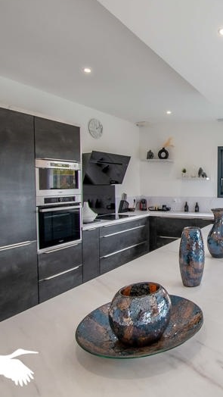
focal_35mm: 24
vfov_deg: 76.3
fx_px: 252
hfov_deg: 42.0
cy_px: 197
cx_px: 218
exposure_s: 1/100
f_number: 6.3
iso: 500
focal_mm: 10
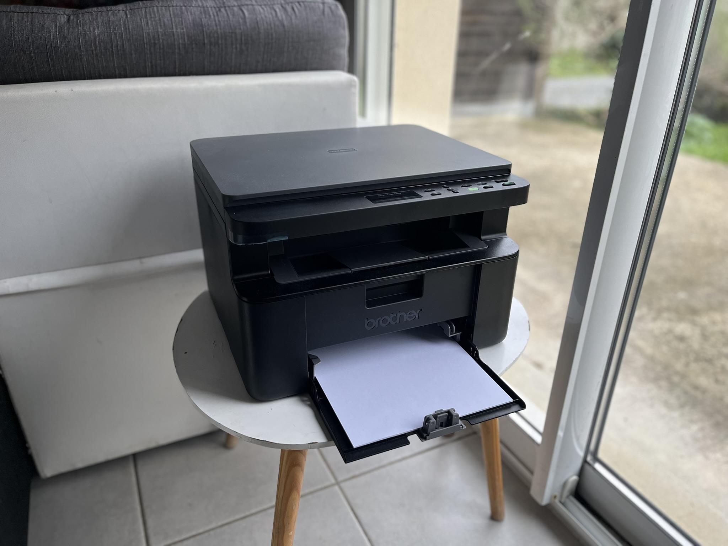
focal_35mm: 26
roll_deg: -0.3
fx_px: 547
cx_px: 364
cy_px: 273
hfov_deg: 67.3
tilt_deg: -26.8
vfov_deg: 53.1
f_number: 1.6
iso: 125
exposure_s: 1/121
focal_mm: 5.1
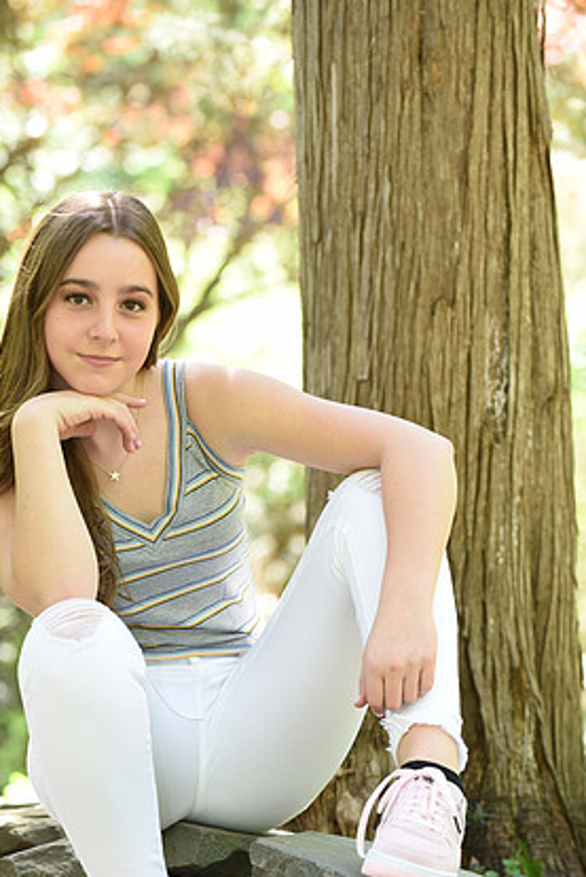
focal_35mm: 162
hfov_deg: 8.5
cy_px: 579
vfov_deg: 12.7
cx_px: 196
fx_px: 3952
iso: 640
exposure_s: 1/200
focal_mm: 116
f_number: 5
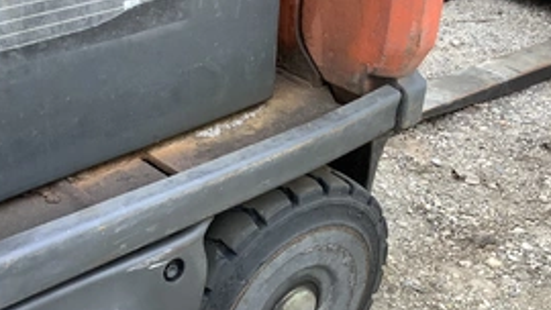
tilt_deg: -37.5
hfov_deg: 41.3
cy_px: 255
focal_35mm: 50
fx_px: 731
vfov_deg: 23.6
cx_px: 296
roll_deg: -5.3
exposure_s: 1/100
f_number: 2.4
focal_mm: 3.3
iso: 50
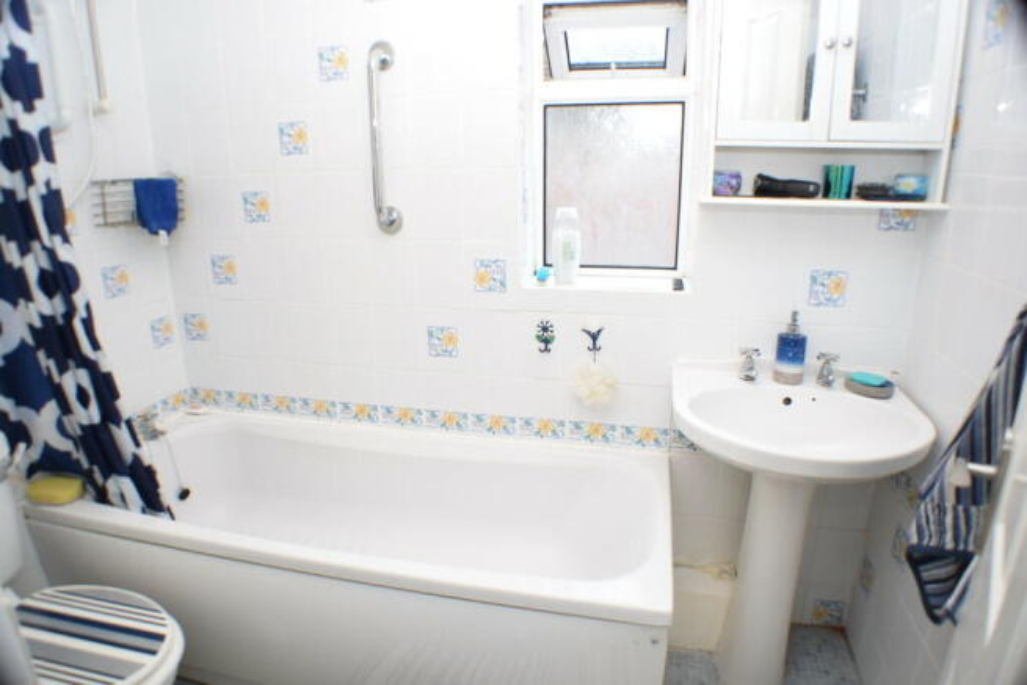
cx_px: 514
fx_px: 770
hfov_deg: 67.4
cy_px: 342
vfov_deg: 48.0
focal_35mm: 27
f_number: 4
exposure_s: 1/60
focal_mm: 18
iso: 560
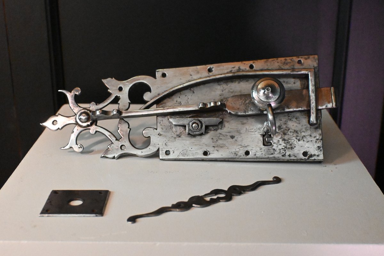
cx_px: 192
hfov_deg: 40.0
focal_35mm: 50
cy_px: 128
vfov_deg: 27.3
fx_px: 528
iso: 12800
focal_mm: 33
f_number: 5
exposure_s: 1/40
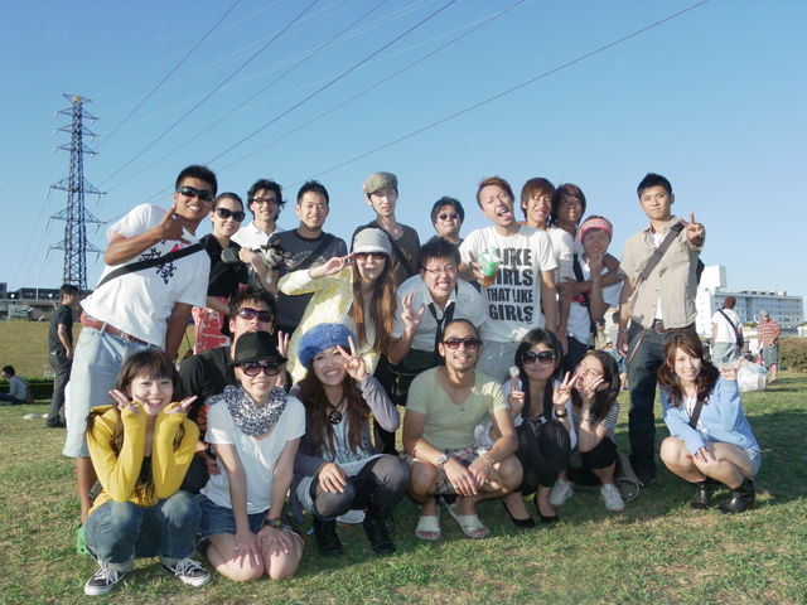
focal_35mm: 34
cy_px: 302
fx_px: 793
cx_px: 404
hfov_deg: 54.0
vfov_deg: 41.8
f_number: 3.5
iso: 100
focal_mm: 6
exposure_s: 1/640
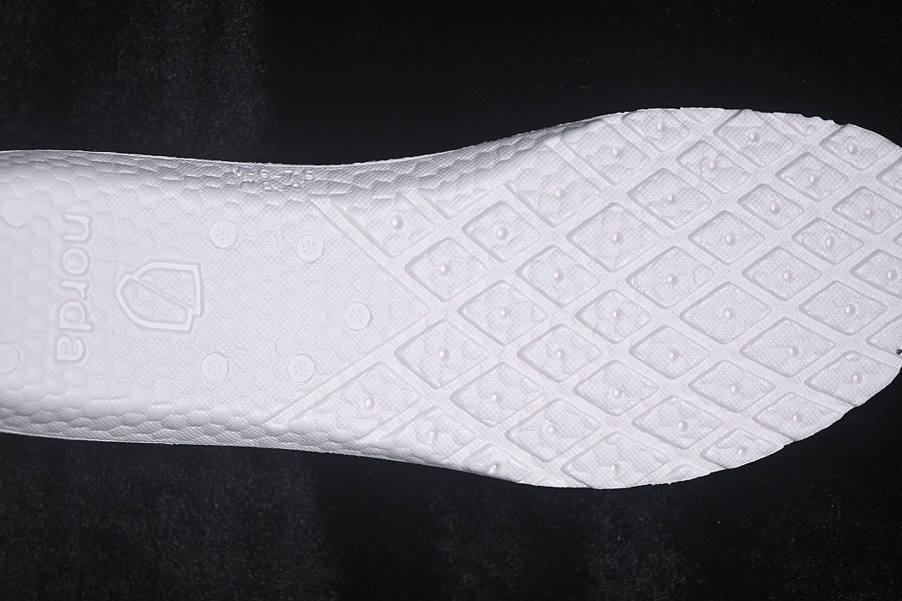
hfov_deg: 27.0
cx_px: 451
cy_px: 300
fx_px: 1879
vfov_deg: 18.2
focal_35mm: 75
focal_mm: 50
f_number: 6.3
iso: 160
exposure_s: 1/60
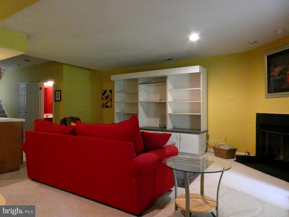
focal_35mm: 24
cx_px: 144
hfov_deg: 71.6
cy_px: 108
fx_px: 200
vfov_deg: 56.8
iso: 1600
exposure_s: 1/30
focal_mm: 4.3
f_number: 3.3
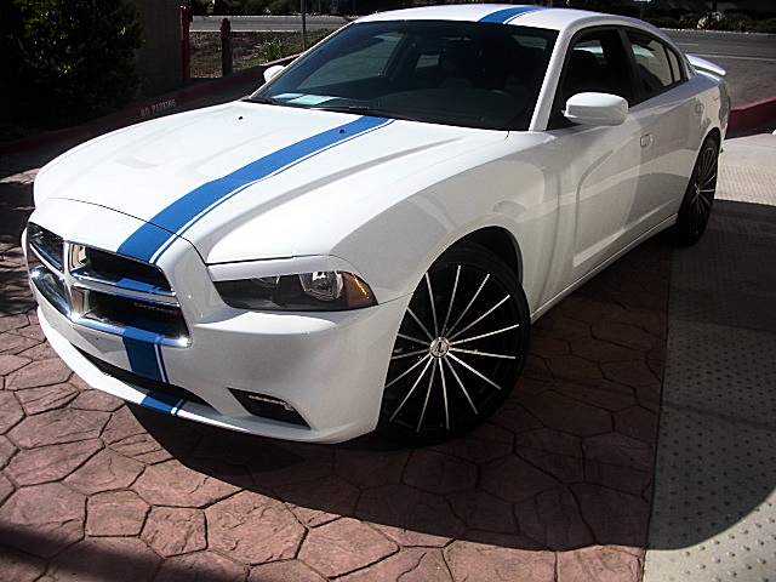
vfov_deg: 39.7
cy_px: 291
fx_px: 807
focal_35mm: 36
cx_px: 388
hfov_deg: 51.4
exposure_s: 1/160
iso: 50
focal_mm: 6.3
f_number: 7.9
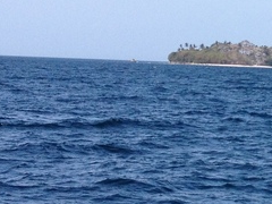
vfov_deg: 8.5
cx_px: 473
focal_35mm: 175
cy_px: 31
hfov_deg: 10.7
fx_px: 1375
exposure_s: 1/1493
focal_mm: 4.28
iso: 50
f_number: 2.4
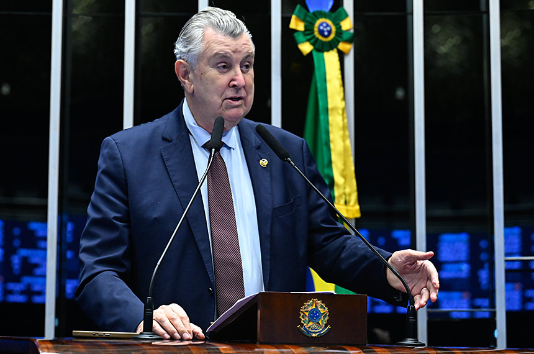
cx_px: 267
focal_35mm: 97
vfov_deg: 14.0
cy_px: 177
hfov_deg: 21.1
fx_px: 1436
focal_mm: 97
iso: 6400
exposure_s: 1/125
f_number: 5
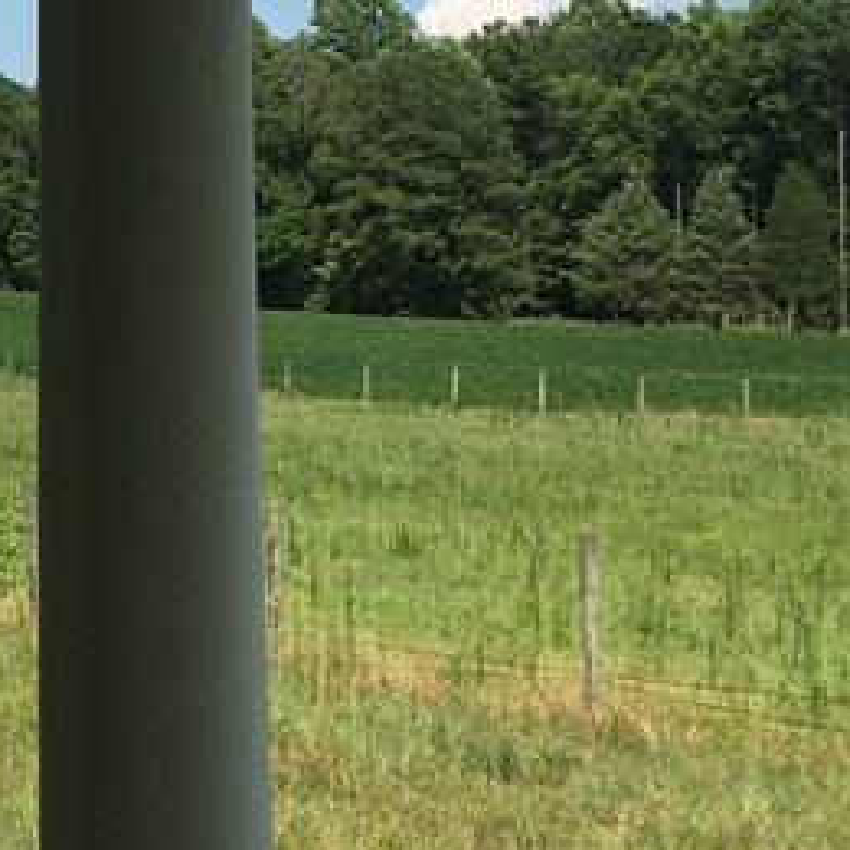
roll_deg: +0.1
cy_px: 209
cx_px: -324
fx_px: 2806
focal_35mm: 101
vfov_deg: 17.1
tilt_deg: +1.6
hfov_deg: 16.1
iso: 25
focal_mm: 4.15
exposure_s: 1/1709
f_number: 2.2
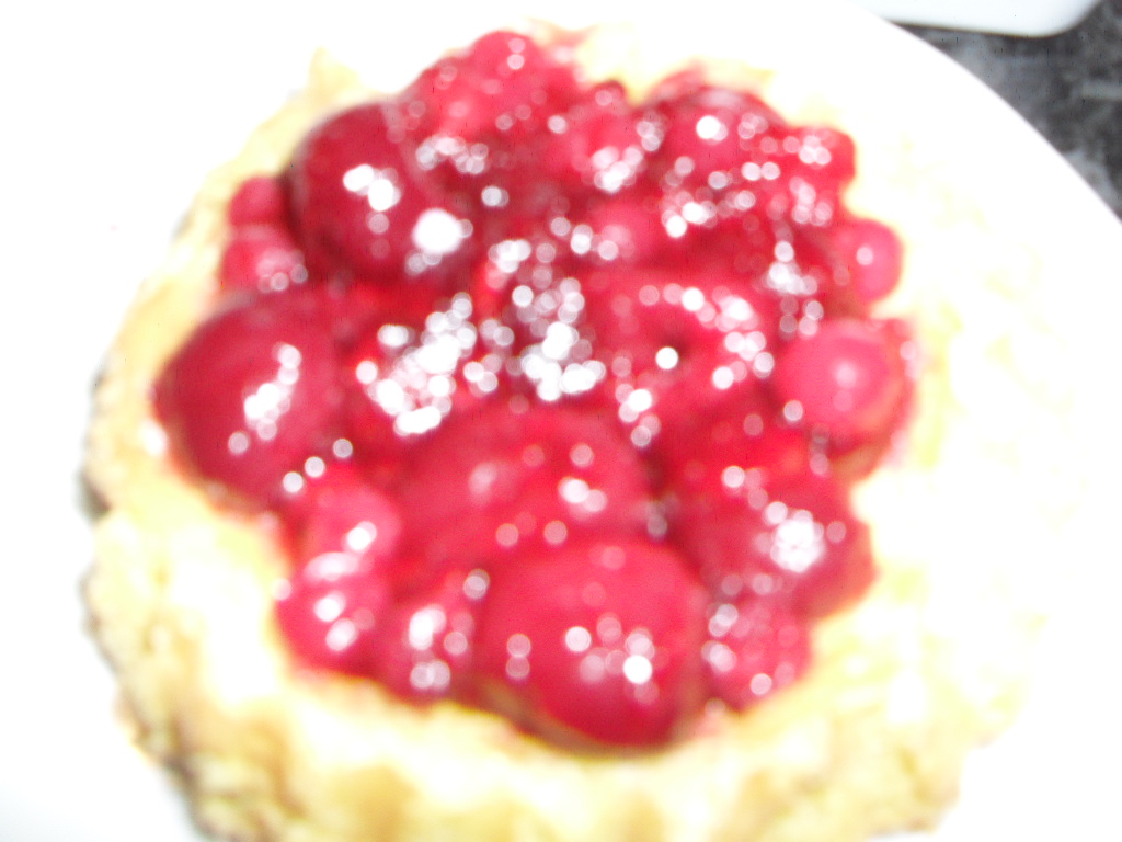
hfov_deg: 52.6
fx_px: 1134
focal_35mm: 35
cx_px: 561
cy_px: 421
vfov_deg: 40.7
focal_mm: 6.3
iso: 200
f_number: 3.2
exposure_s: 1/45
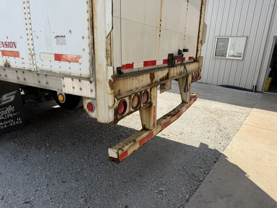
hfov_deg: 71.6
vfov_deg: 56.8
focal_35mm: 24
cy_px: 104
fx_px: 192
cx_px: 138
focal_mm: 6.76
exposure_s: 1/2000
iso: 80
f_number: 1.78
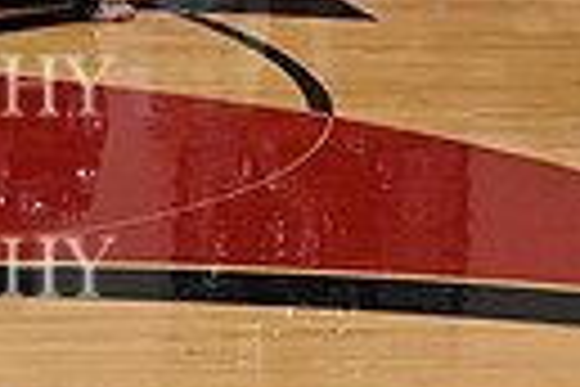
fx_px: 7604
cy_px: -187
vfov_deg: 2.9
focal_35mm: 472
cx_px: -535
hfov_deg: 4.3
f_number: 4
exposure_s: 1/400
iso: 5000
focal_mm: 70
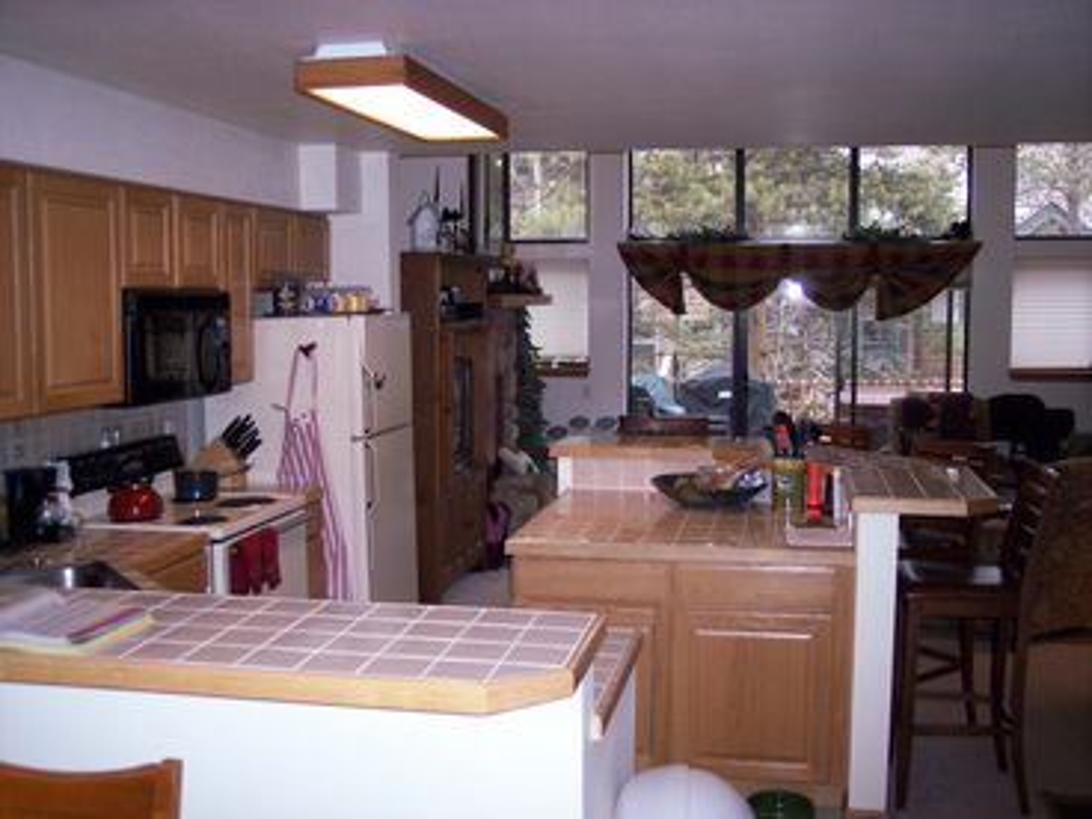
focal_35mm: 39
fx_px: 1230
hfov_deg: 47.9
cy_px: 410
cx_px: 546
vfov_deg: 36.8
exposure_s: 1/60
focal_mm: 8
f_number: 2.8
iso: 140
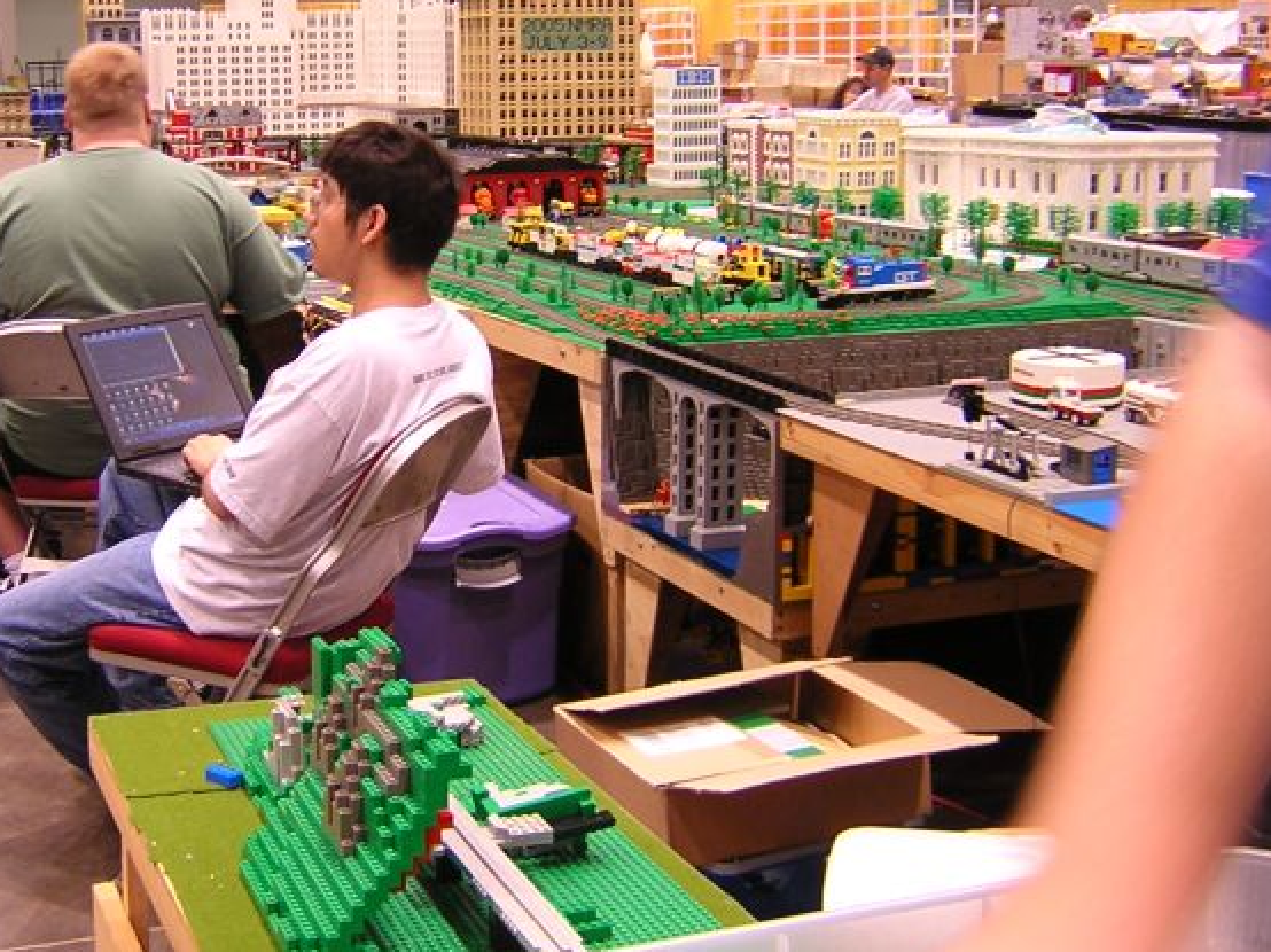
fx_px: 1908
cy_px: 303
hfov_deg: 36.6
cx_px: 468
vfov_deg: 27.8
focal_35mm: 52
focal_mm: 4.7
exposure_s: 1/4.9
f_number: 2.6
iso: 100
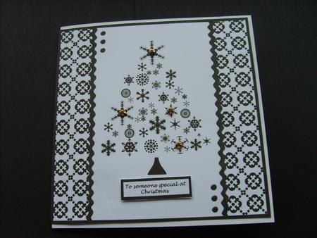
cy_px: 119
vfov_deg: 40.7
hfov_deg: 52.6
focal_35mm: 35
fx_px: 321
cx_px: 158
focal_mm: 5.8
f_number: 2.8
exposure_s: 1/30
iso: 56
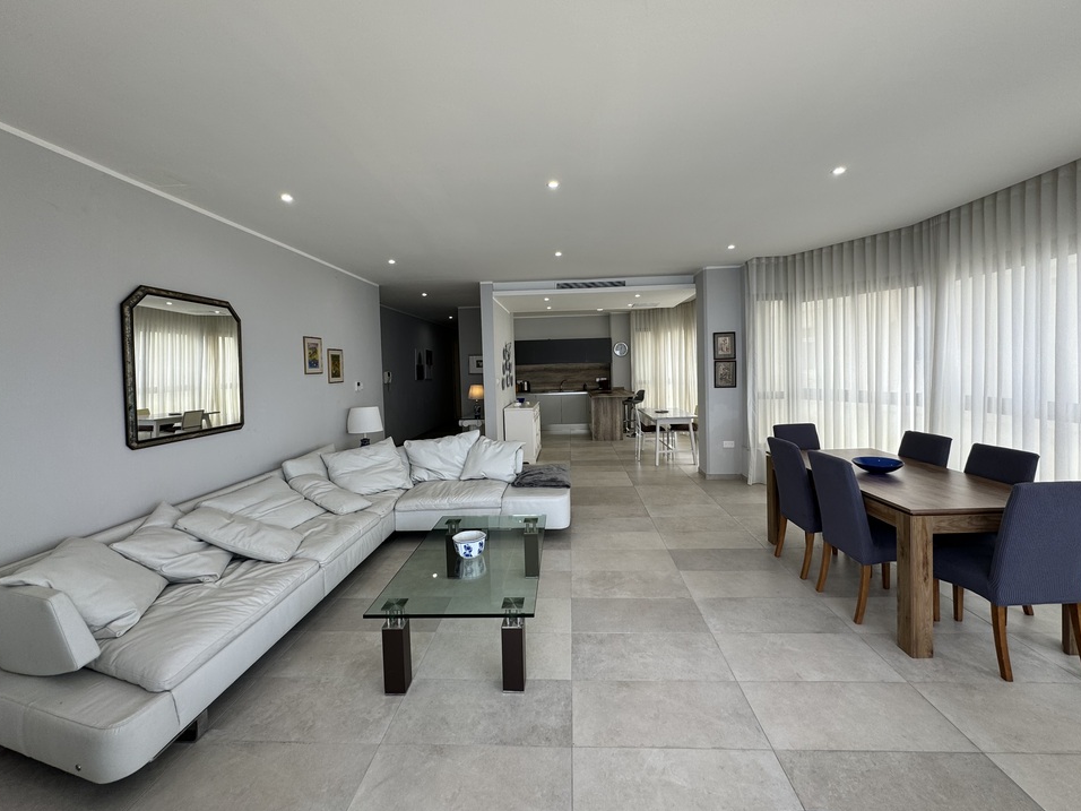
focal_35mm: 15
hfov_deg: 98.2
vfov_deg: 81.7
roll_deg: +0.6
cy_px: 380
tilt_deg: -1.2
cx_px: 544
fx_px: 468
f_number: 2.2
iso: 50
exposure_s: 1/99
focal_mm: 2.22
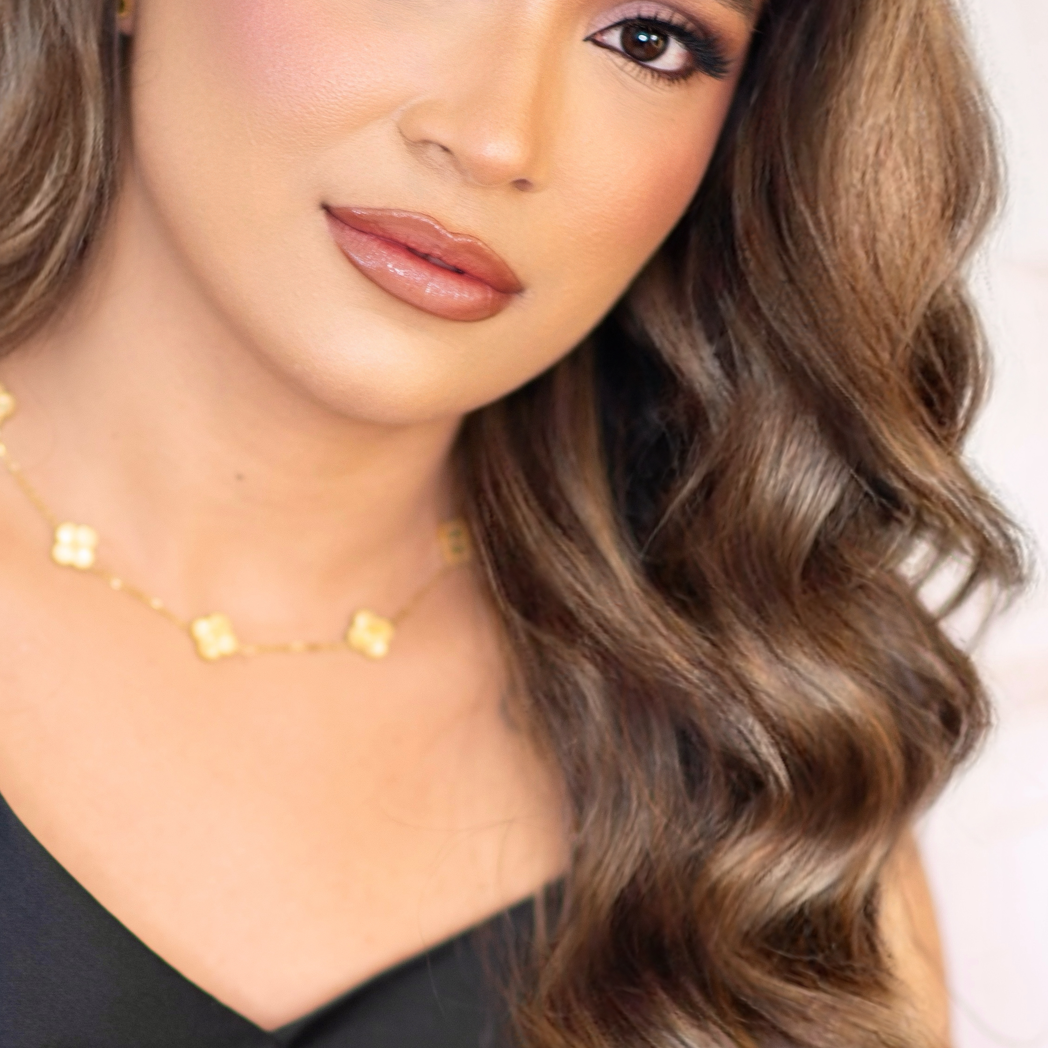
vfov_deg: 9.0
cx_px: 317
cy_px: 767
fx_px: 6645
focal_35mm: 194
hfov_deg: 9.0
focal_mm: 85
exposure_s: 1/160
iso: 320
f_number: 1.8
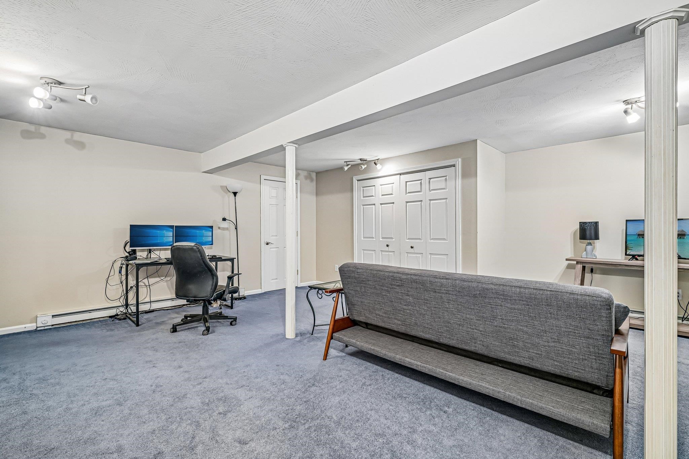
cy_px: 230
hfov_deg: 96.7
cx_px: 344
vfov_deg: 73.7
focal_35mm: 16
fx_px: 306
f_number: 8
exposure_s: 1/1.67
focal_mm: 16
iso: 400
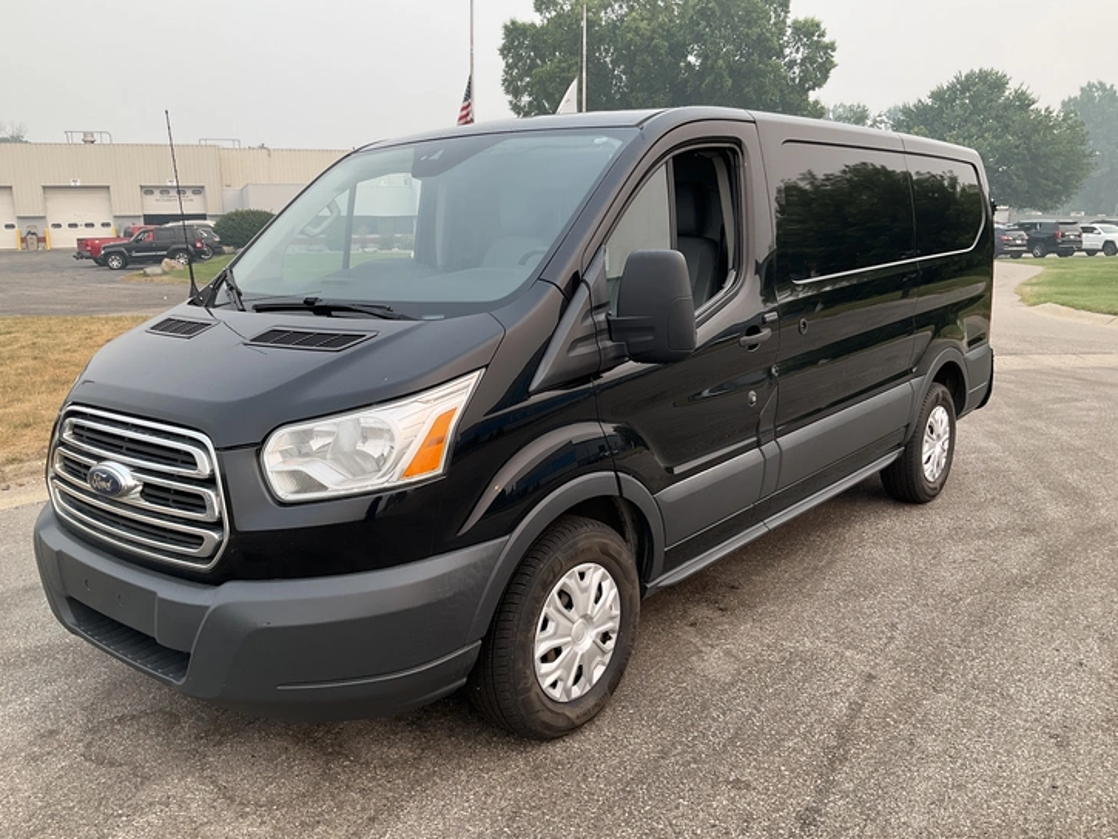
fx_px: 969
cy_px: 417
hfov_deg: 60.0
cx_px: 564
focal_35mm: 30
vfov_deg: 46.8
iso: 25
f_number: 1.8
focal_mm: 3
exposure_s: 1/375
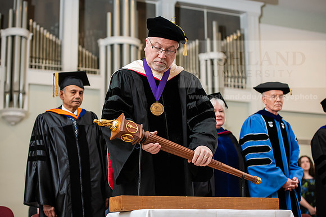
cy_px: 108
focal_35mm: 70
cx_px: 163
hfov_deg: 28.8
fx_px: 634
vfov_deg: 19.5
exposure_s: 1/200
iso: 1000
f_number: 3.5
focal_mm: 70
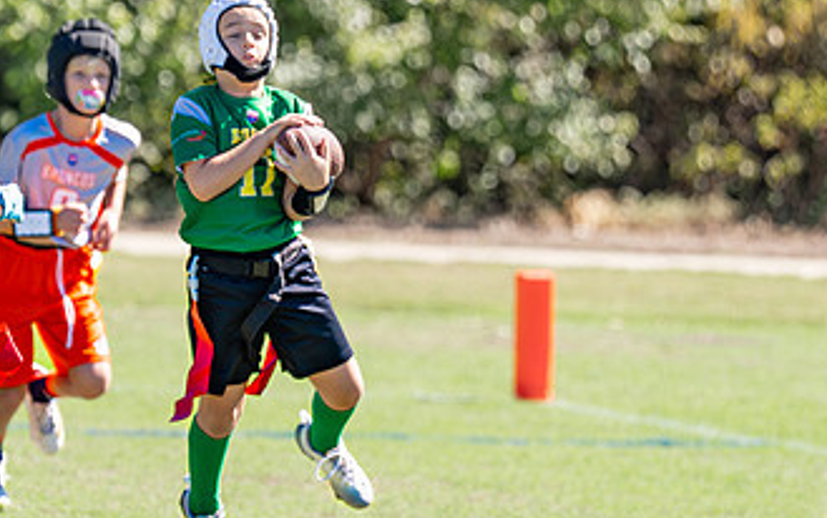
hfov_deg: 4.2
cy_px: 209
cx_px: 195
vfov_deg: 2.6
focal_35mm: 497
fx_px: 11207
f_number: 2.8
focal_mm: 163
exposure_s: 1/2500
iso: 200
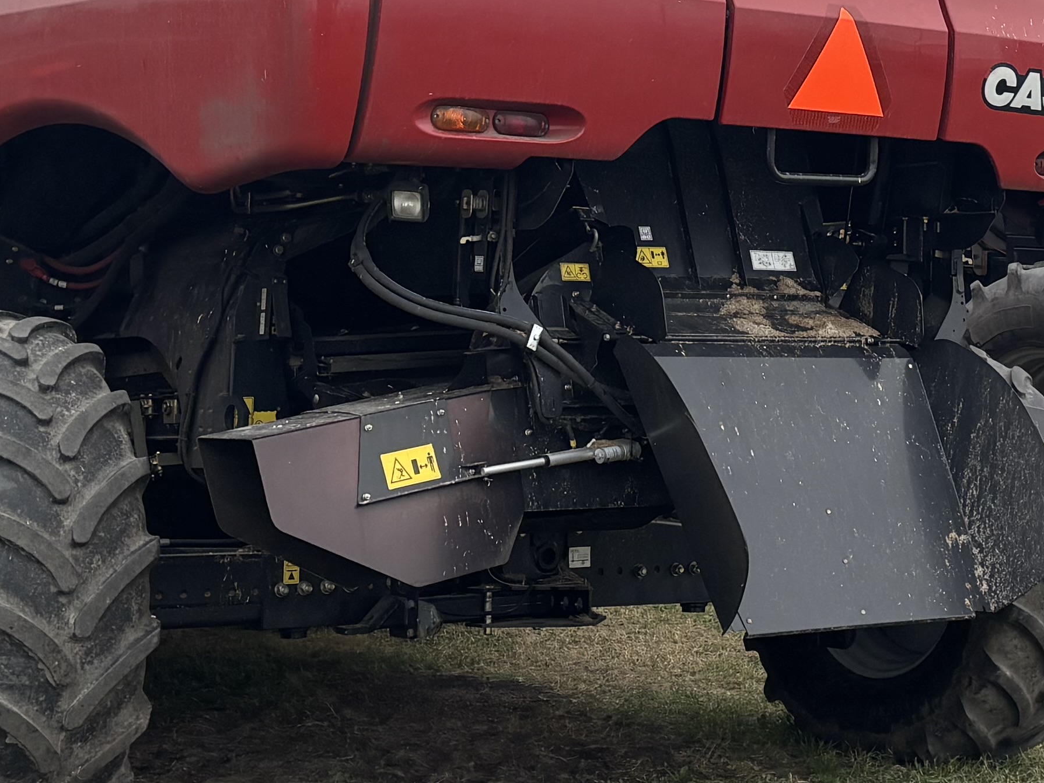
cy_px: -128
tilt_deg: +6.4
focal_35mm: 83
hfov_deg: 23.4
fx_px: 2503
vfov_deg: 17.1
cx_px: 760
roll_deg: -1.2
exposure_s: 1/1178
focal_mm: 5.96
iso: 50
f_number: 1.6
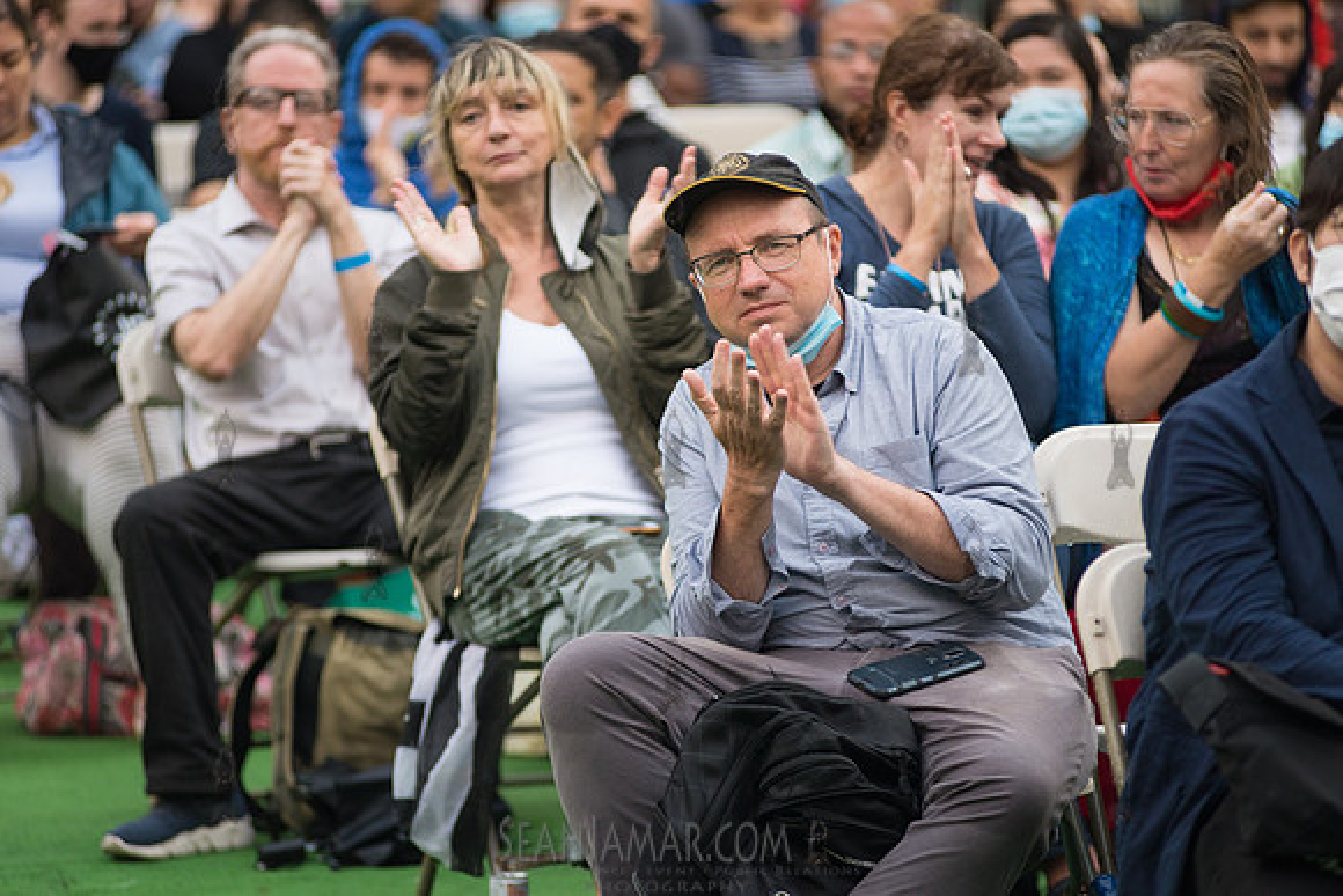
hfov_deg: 10.3
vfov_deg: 6.9
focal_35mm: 200
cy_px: 448
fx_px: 7463
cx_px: 672
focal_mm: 200
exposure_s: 1/400
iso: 1600
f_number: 4
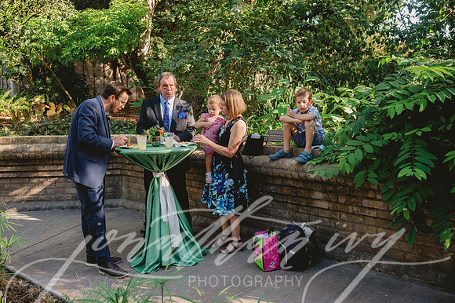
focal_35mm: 35
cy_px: 152
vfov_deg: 37.8
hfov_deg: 54.5
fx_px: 442
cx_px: 228
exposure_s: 1/1250
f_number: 2.8
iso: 800
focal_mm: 35
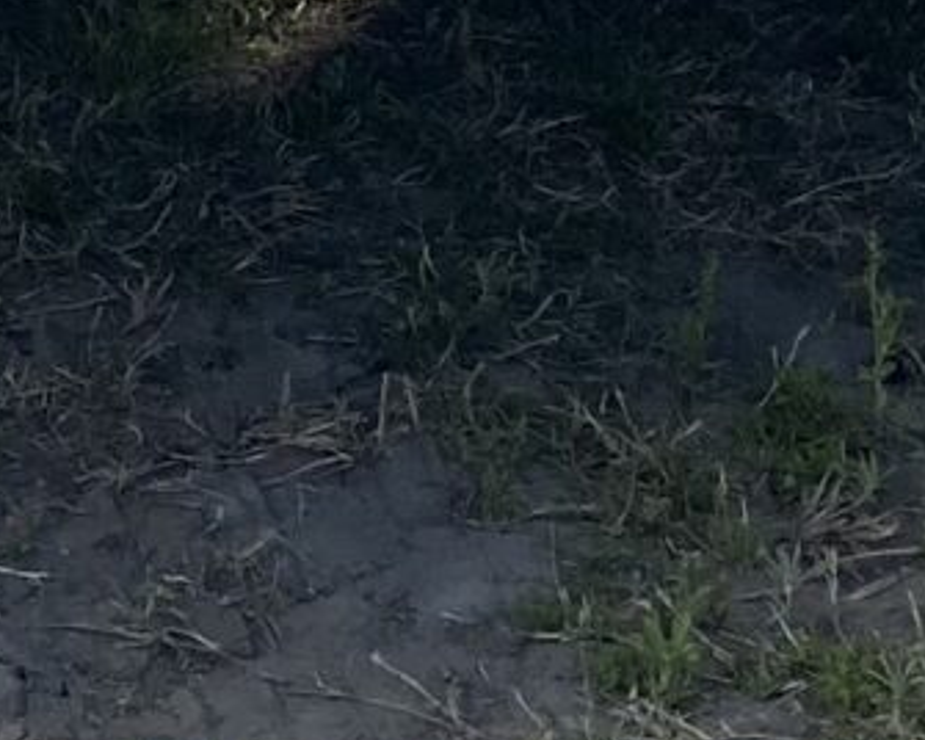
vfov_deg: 6.9
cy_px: -1781
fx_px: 5311
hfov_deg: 9.7
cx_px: -373
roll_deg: +0.4
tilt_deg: -2.8
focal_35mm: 194
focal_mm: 4.25
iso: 32
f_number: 1.8
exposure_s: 1/1866
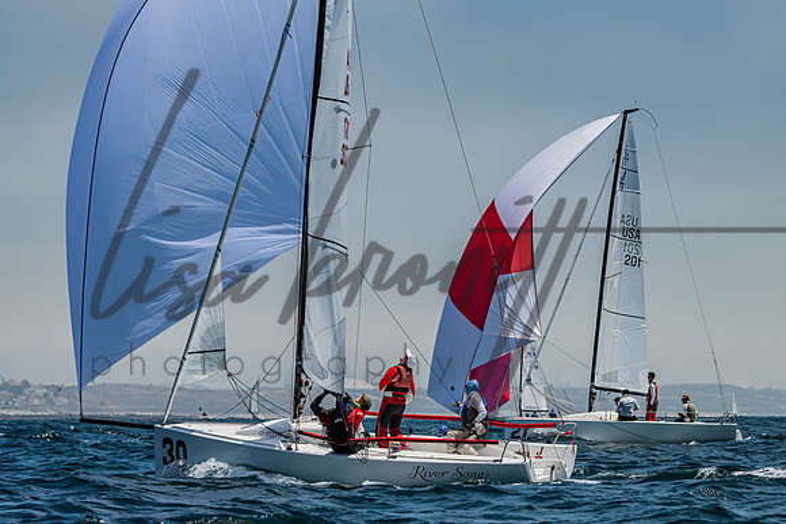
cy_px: 237
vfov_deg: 6.8
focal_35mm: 202
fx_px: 4419
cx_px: 515
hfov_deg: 10.2
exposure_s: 1/2500
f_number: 6.3
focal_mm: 140
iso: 400
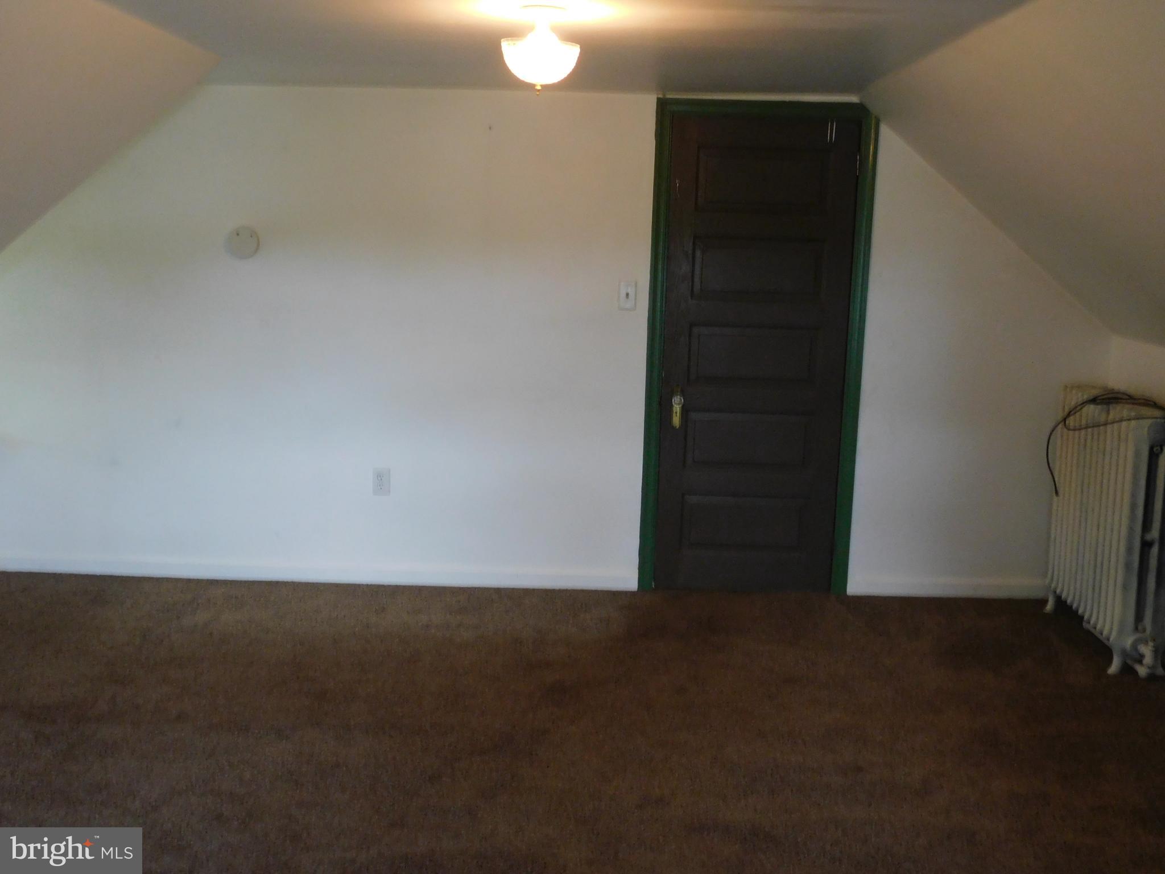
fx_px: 1212
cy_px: 437
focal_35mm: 36
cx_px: 582
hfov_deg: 51.4
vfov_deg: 39.7
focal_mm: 6.3
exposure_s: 1/25
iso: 400
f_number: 3.5
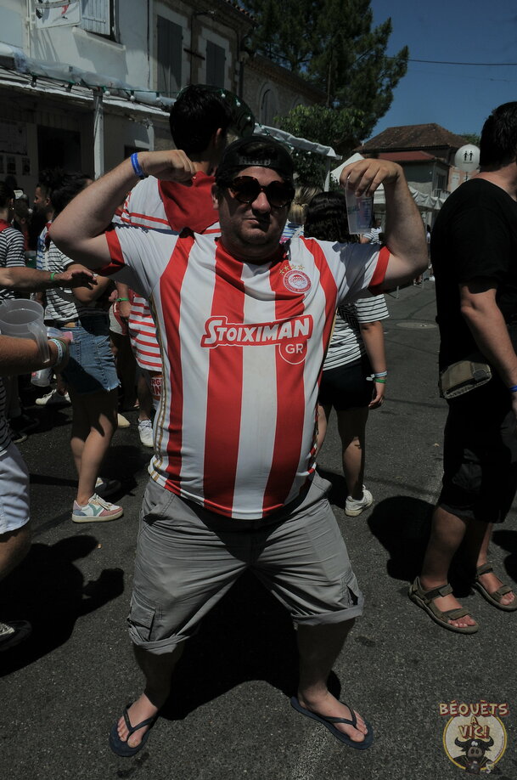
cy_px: 390
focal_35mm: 30
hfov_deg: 43.5
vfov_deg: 62.0
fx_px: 648
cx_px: 258
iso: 200
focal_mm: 20
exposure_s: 1/800
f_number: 14
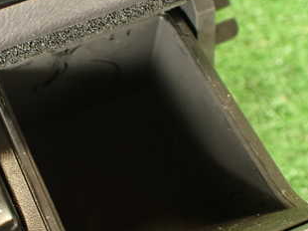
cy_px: 185
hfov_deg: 30.5
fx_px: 551
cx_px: 65
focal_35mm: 62
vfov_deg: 23.3
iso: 400
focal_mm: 5.79
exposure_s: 1/30
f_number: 2.4
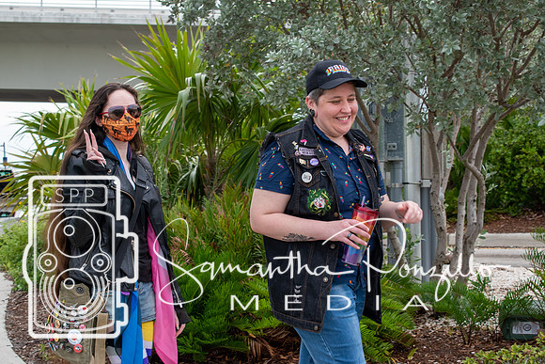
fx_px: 954
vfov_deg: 21.6
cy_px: 182
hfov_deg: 31.9
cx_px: 272
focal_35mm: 63
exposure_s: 1/200
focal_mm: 42
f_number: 7.1
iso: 400
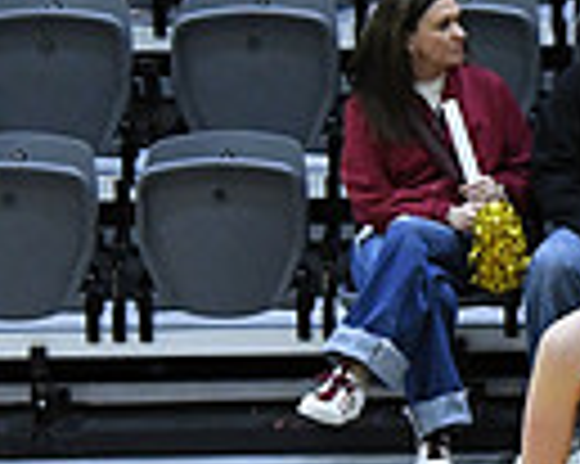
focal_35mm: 646
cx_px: 1299
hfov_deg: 3.0
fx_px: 11081
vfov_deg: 2.4
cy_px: 840
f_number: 4
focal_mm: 102
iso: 5000
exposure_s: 1/400
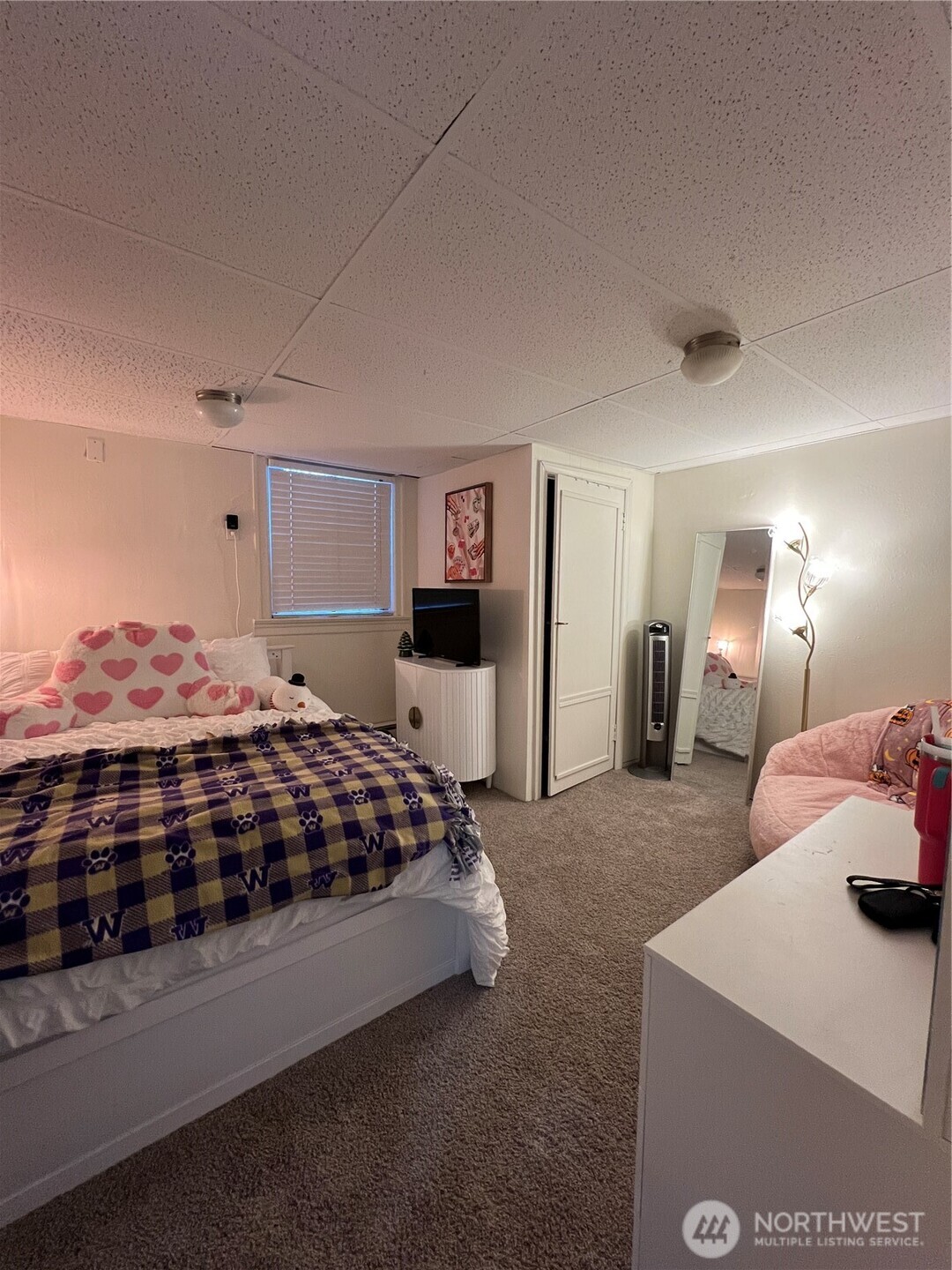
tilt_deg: -4.6
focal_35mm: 13
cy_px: 635
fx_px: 477
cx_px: 476
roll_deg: +0.7
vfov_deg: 106.2
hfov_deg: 89.9
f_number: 1.8
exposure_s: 1/60
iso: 320
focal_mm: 1.57
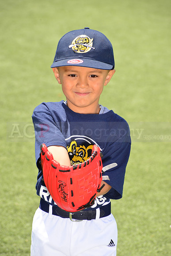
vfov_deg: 10.3
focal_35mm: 200
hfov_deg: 6.9
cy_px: 128
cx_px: 86
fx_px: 1424
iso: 250
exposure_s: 1/250
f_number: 11
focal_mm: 200
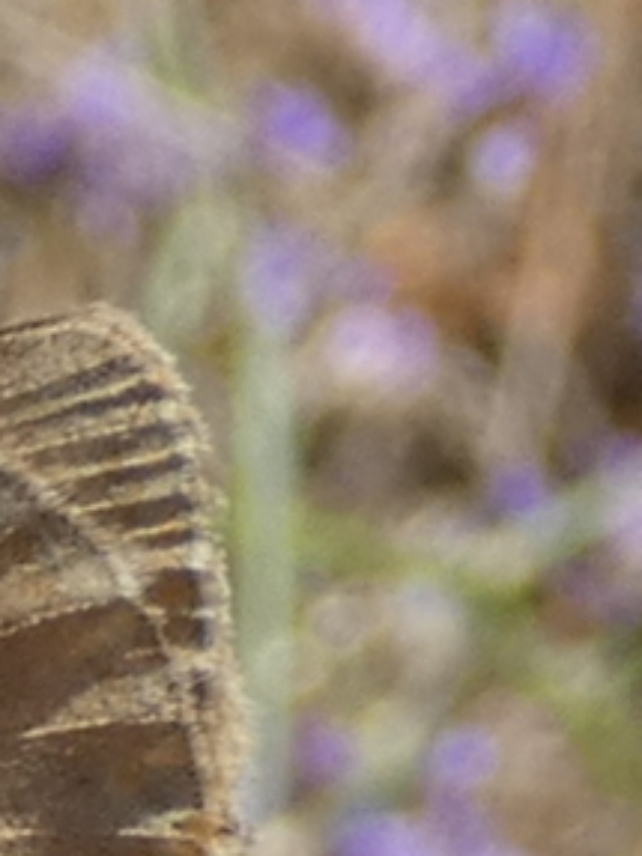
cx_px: -402
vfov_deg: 16.9
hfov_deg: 12.3
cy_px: 942
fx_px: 2796
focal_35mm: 113
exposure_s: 1/250
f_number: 3.5
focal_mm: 6.8
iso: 80
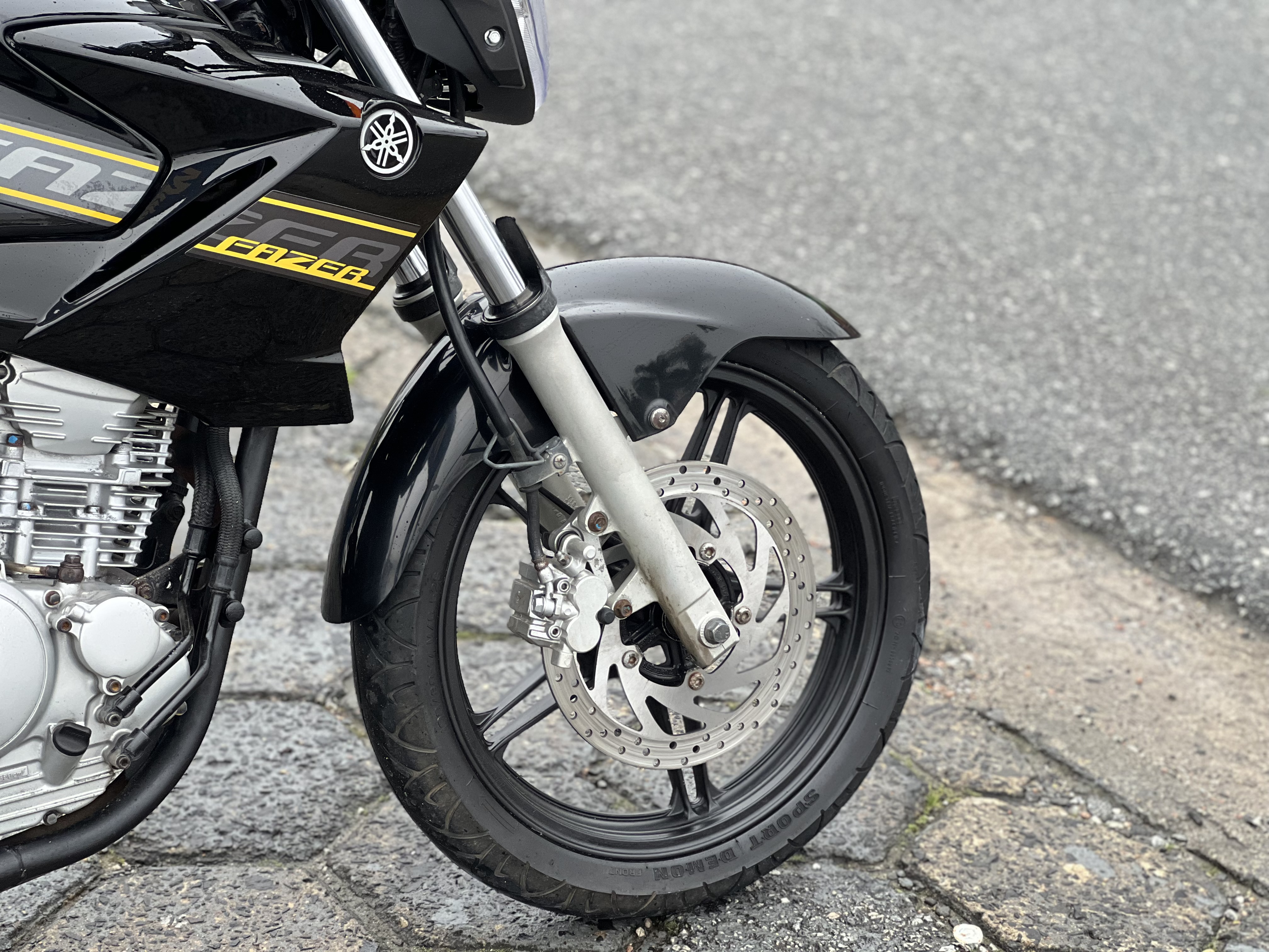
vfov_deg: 19.1
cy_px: 476
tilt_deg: -25.0
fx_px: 2823
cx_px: 634
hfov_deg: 25.3
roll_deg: -0.6
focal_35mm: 77
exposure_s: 1/121
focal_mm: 9
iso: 160
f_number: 2.8
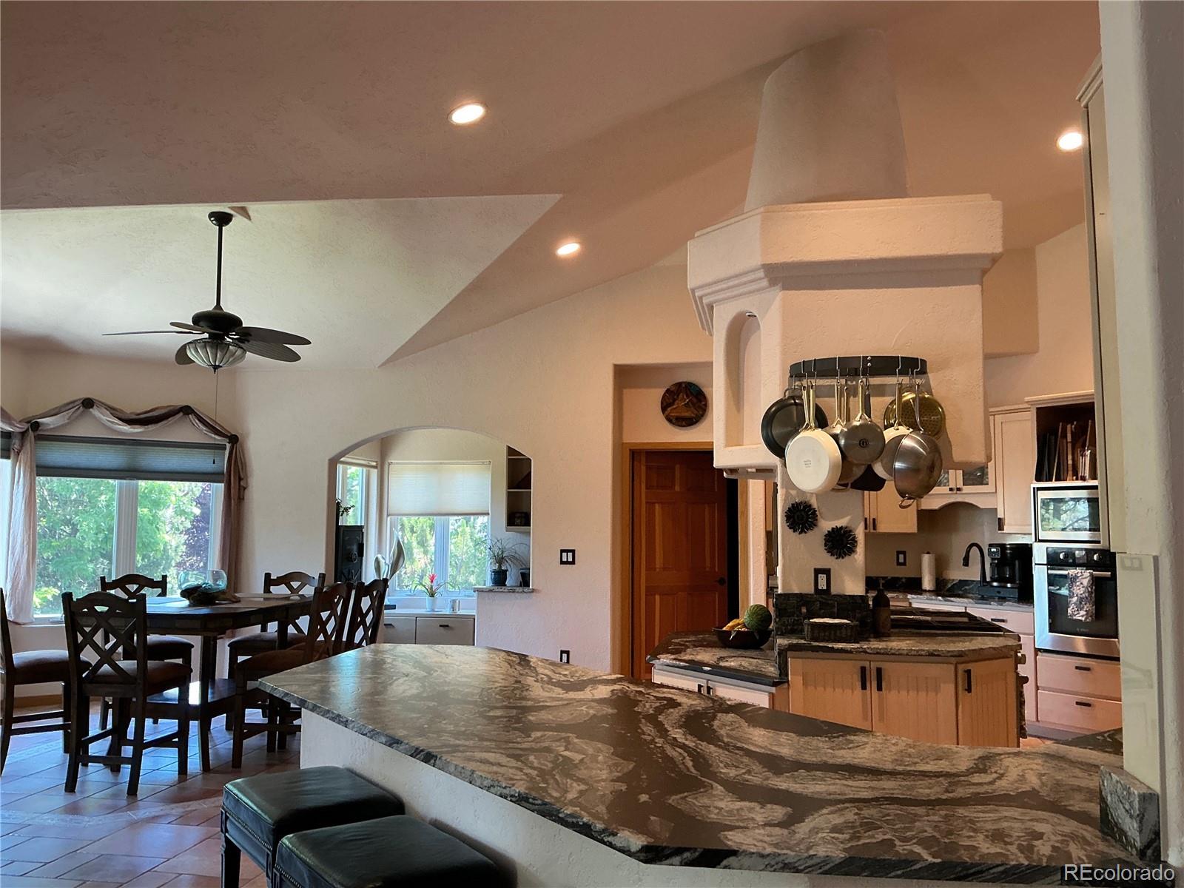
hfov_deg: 63.4
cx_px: 592
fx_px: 958
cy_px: 444
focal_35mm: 28
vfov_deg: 49.7
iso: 125
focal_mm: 3
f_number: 1.8
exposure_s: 1/60
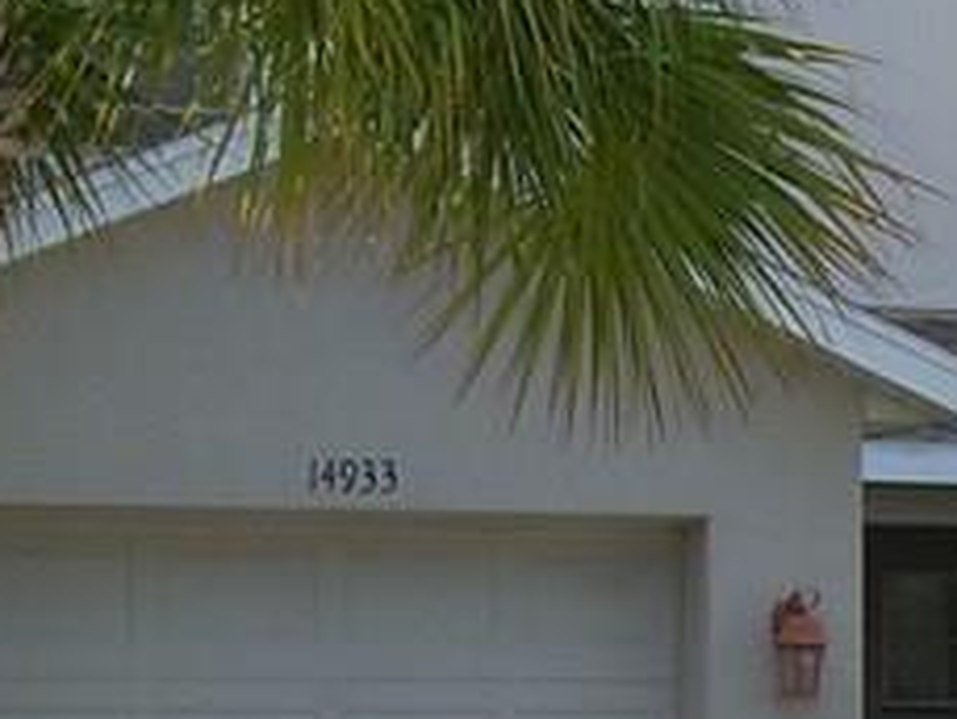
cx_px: 1116
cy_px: 778
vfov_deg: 8.7
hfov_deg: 11.4
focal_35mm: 170
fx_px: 4702
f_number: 4.6
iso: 50
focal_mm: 6.3
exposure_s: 1/193
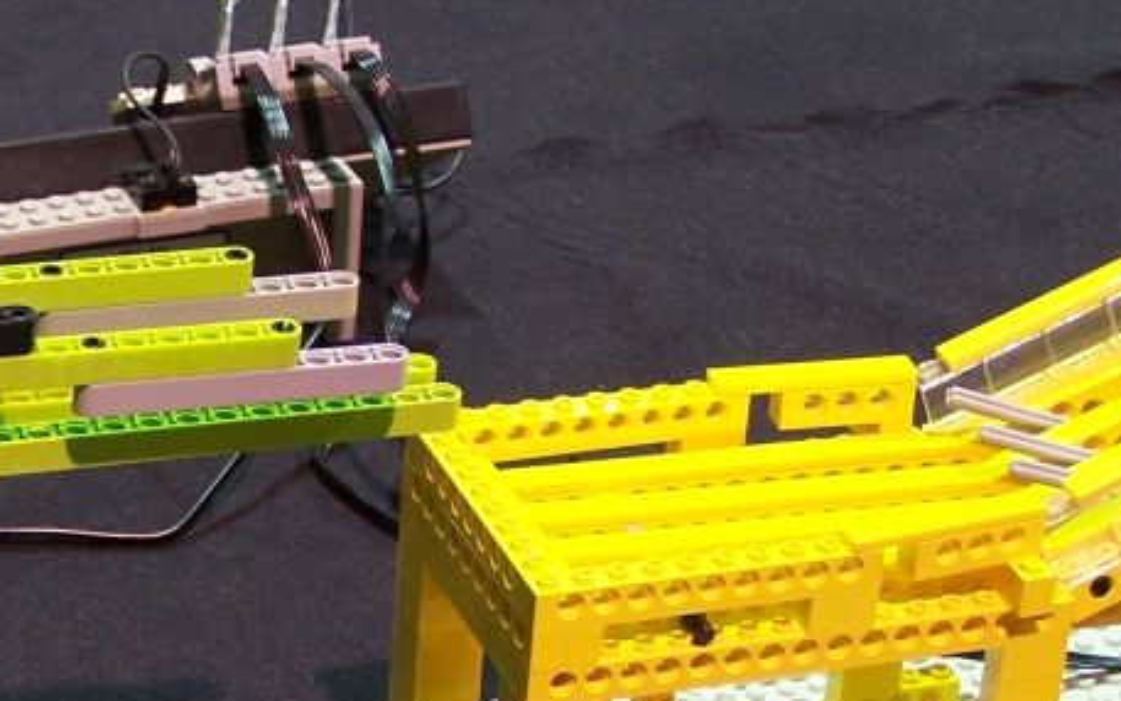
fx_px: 4645
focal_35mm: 152
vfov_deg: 8.6
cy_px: 581
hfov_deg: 13.5
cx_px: -98
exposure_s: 1/2
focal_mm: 10.7
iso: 80
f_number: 3.2
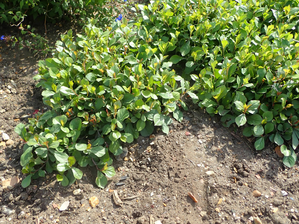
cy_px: 112
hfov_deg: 60.0
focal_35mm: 30
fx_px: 259
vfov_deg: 46.8
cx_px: 150
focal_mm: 5.5
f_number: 3.2
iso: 100
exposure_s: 1/400
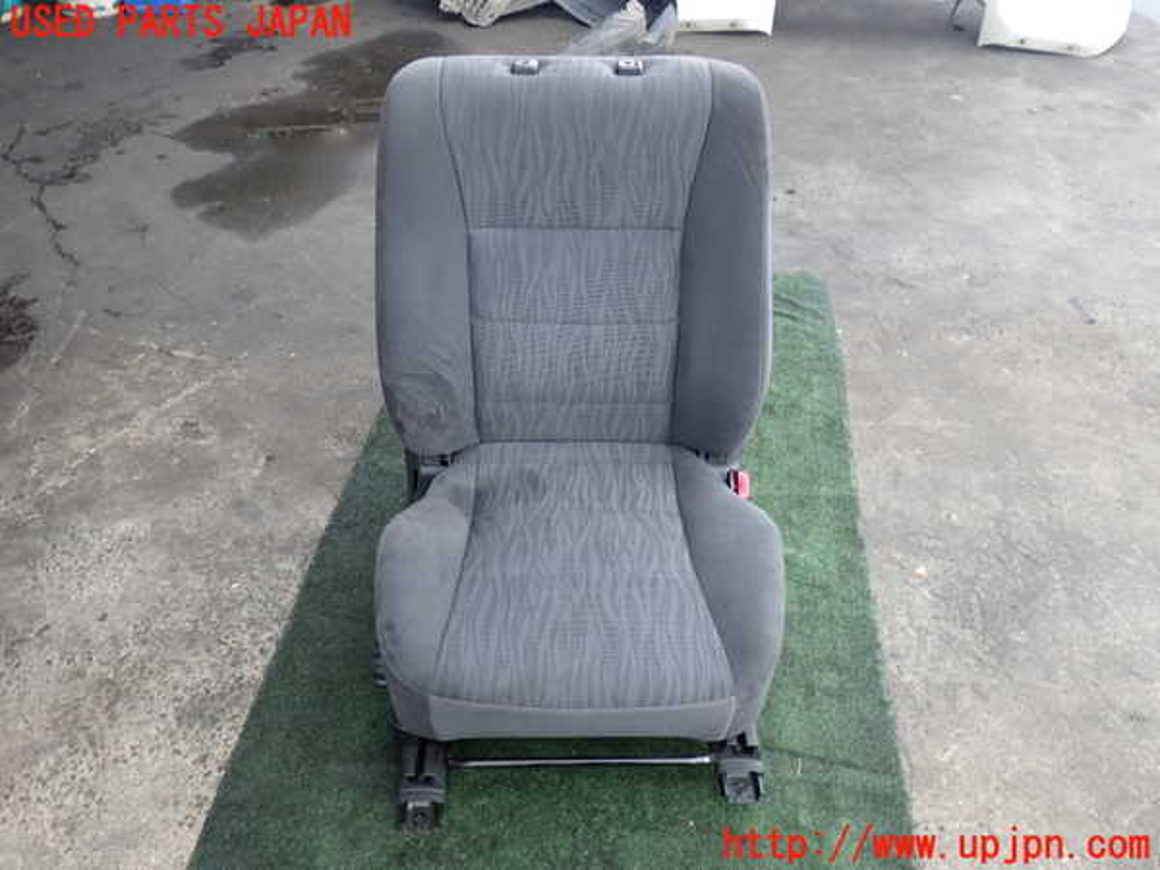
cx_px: 580
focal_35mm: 30
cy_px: 435
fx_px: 1005
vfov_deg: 46.8
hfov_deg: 60.0
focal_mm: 5.4
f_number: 2.3
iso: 160
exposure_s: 1/125
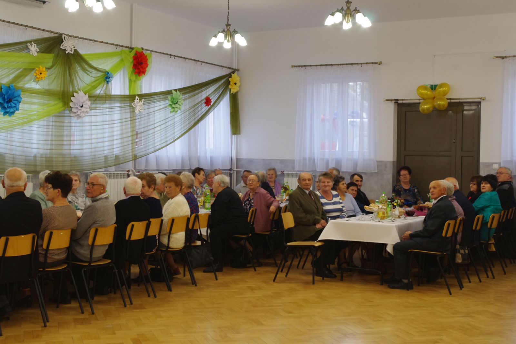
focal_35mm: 52
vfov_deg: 26.0
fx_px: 745
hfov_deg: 38.2
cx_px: 258
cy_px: 172
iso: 800
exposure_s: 1/60
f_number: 6.7
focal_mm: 35
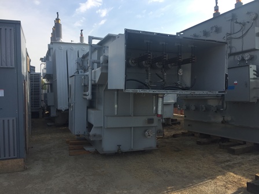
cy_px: 97
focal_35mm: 29
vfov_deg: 48.2
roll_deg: -0.2
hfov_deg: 61.7
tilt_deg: -0.8
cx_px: 130
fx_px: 217
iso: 32
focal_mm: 4.15
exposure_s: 1/1236
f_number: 2.2
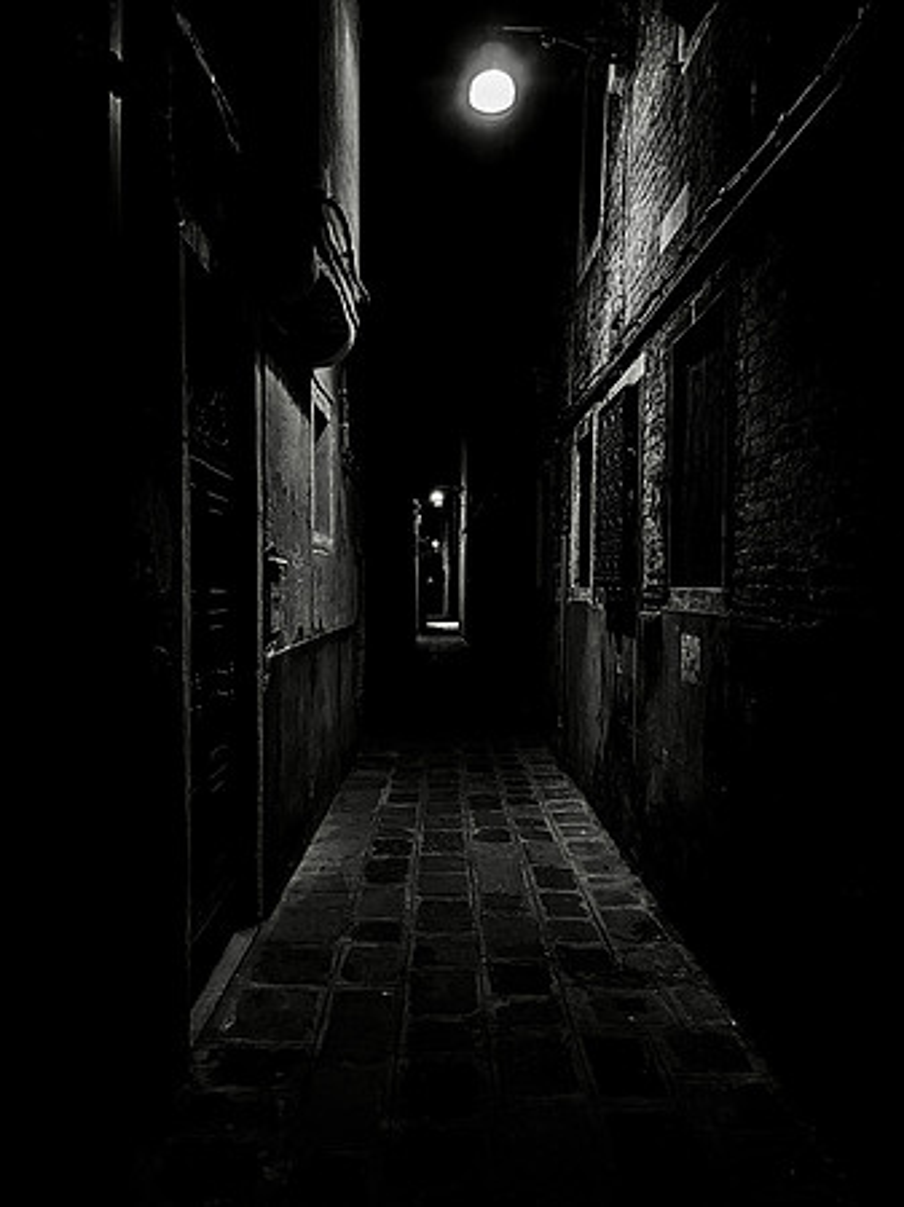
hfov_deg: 53.0
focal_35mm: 26
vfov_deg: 67.3
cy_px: 604
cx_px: 452
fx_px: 906
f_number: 1.6
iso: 640
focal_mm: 5.1
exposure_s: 1/35
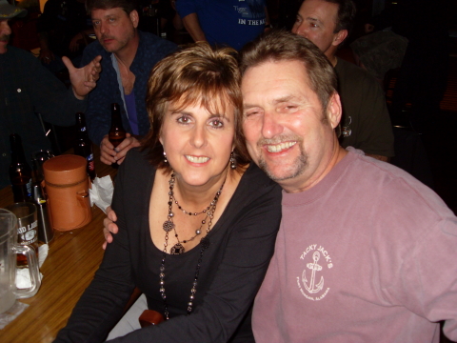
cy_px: 172
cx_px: 228
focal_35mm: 37
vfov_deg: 38.7
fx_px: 488
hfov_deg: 50.1
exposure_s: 1/45
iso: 100
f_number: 2.8
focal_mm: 6.3
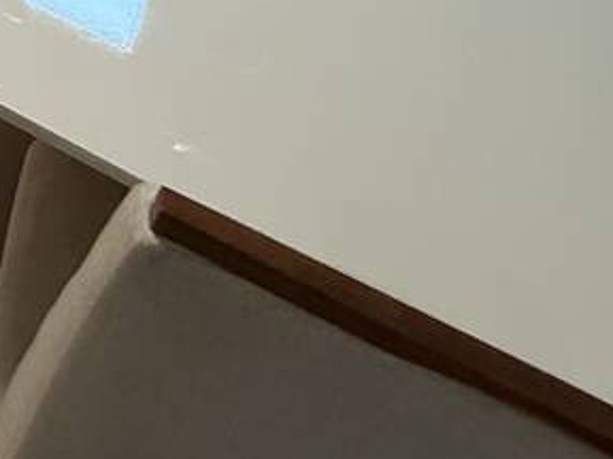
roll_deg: -0.4
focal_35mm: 70
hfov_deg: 15.3
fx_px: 1240
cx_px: -849
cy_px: -591
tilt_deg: -22.4
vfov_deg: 14.8
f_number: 2.2
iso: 400
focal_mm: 2.22
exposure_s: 1/60
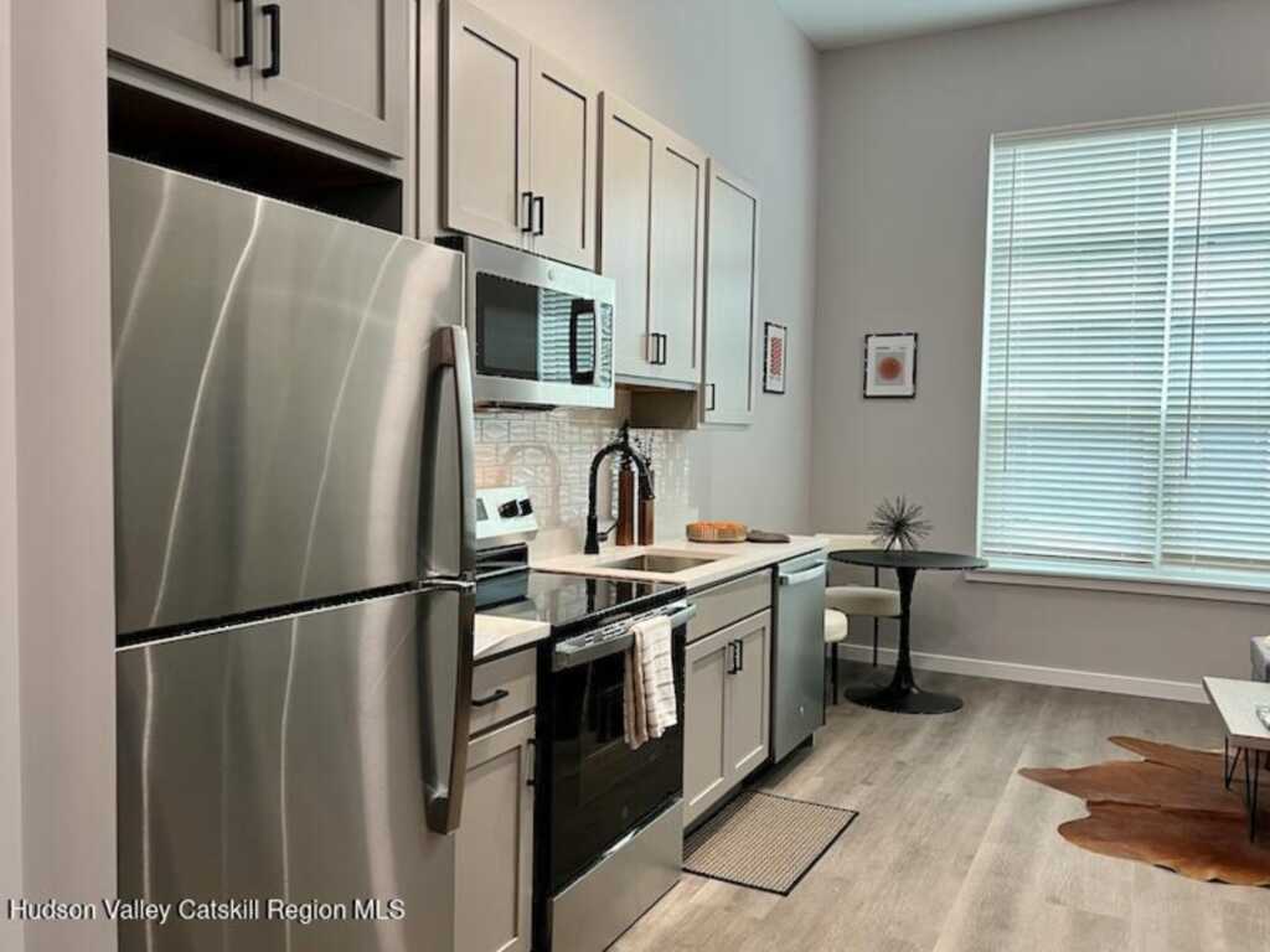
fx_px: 954
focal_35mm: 26
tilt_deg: -2.2
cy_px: 476
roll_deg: +1.8
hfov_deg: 67.3
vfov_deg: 53.1
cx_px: 635
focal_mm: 5.7
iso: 125
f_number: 1.5
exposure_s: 1/60
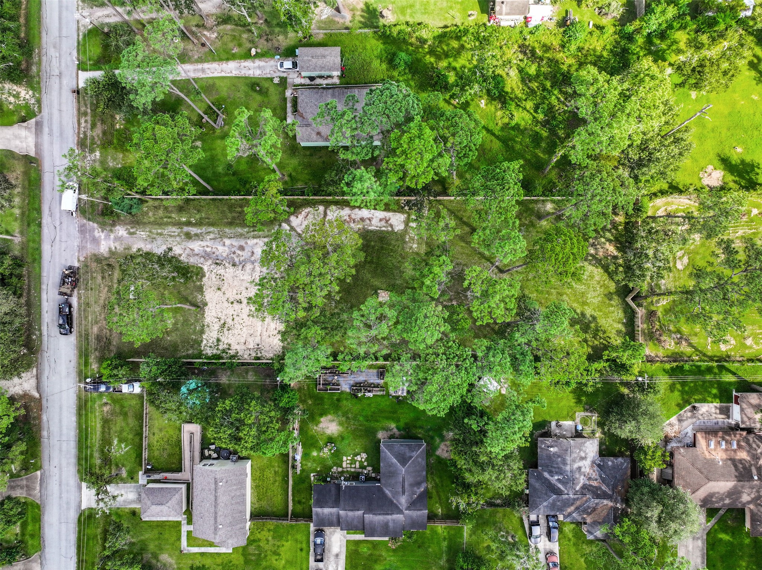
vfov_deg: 56.8
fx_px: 528
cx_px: 381
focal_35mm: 24
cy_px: 285
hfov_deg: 71.6
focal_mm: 12.29
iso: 110
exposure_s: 1/400
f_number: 2.8
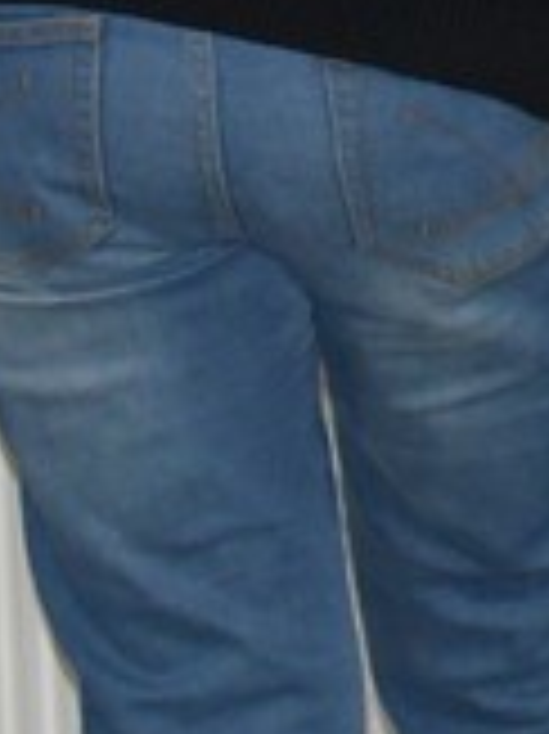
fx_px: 6543
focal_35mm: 309
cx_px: 1890
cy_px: -272
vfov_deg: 6.4
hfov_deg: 4.5
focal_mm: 34
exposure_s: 1/60
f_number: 4.2
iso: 2000
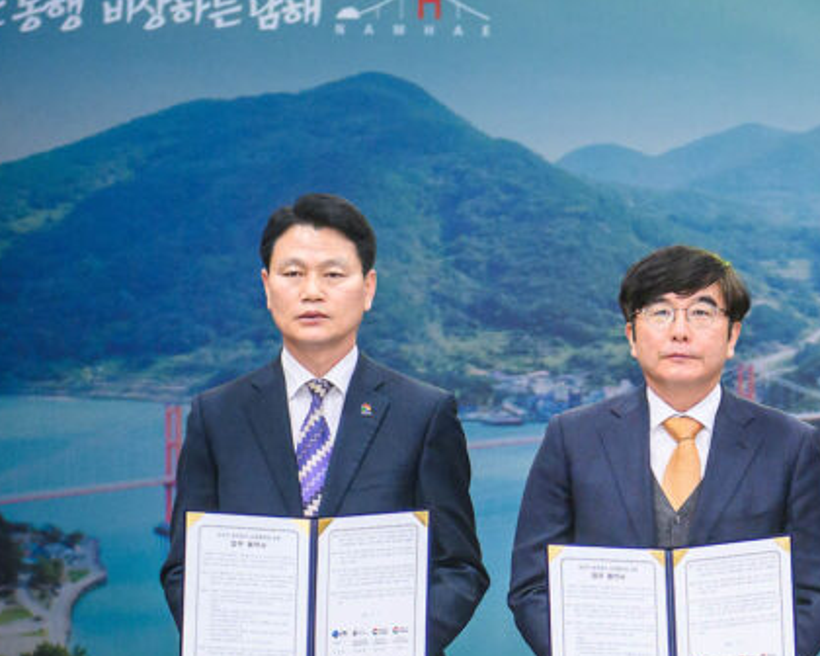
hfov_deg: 11.9
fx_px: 3883
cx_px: 861
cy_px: 287
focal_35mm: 160
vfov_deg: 9.7
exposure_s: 1/200
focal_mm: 70
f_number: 4
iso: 1600
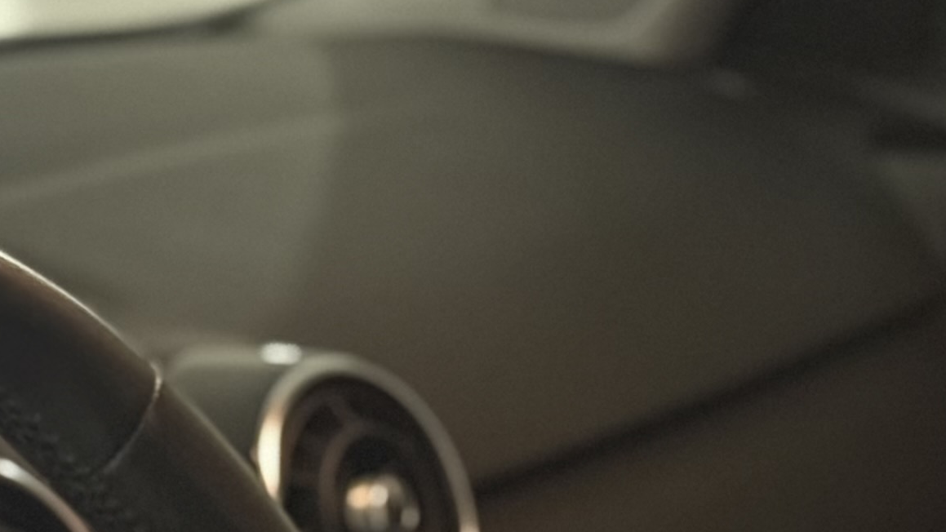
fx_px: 4565
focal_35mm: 182
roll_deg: +2.9
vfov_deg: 6.5
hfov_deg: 11.8
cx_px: 386
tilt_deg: -18.2
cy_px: 989
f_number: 1.78
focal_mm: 6.76
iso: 1000
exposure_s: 1/15
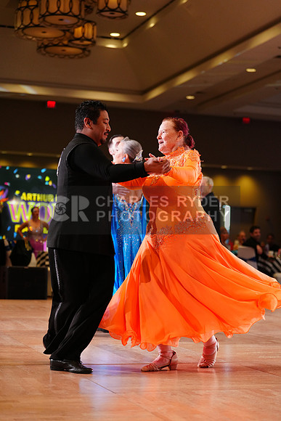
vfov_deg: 28.8
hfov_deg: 19.5
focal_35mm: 70
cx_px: 140
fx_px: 819
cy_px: 210
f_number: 2.8
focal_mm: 70
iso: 2000
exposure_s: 1/500
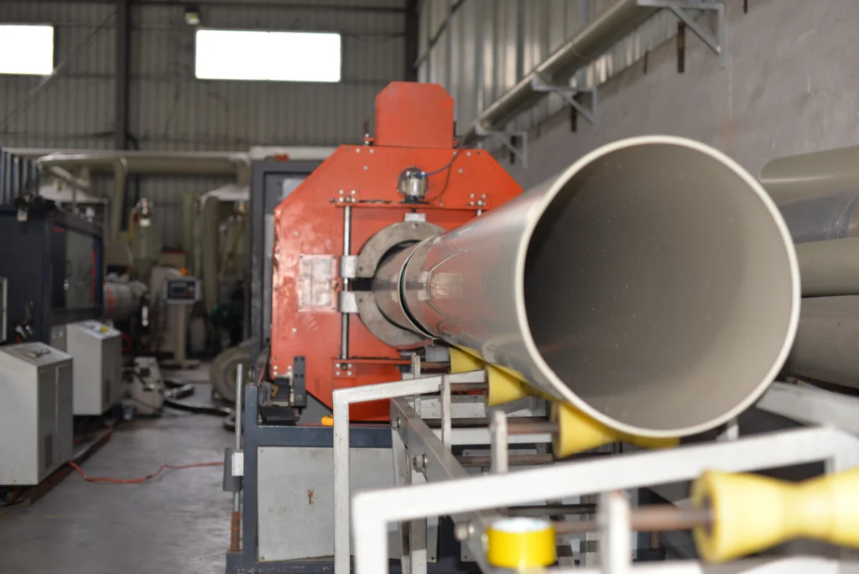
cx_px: 430
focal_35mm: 50
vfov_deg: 27.0
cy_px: 287
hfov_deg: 39.6
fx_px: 1194
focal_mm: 50
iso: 250
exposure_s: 1/125
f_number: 2.8
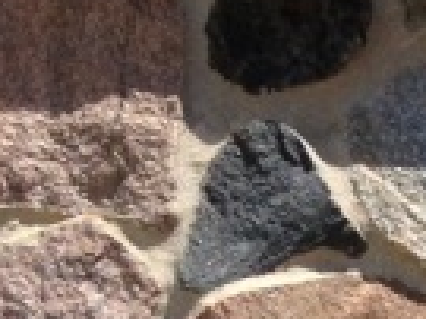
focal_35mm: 265
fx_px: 3258
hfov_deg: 7.0
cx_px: 1092
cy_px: 970
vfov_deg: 5.3
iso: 64
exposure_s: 1/1381
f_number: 2.4
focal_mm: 4.28
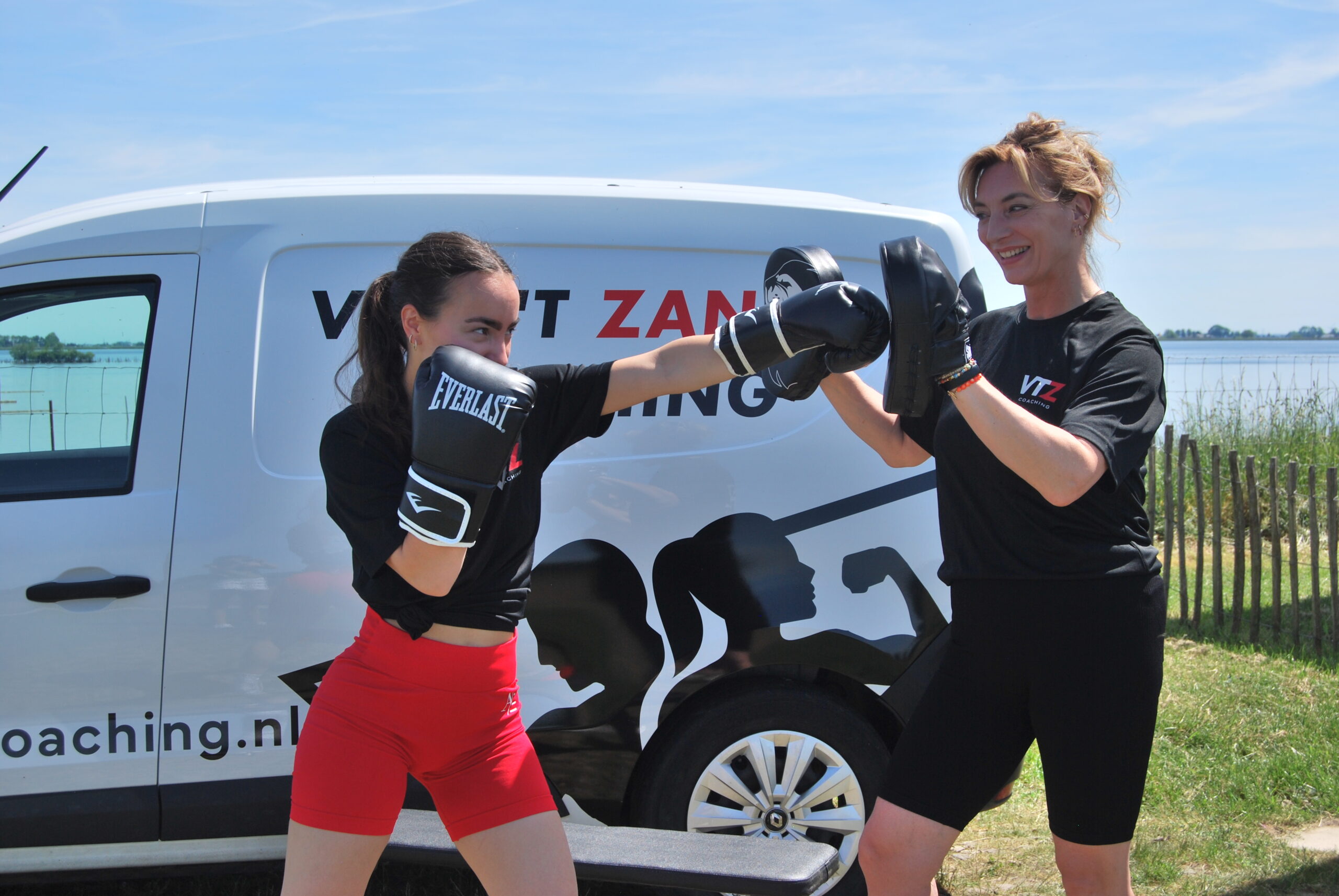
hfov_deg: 35.0
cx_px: 670
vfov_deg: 23.8
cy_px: 448
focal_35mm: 57
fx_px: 2123
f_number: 8
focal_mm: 38
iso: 100
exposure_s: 1/250
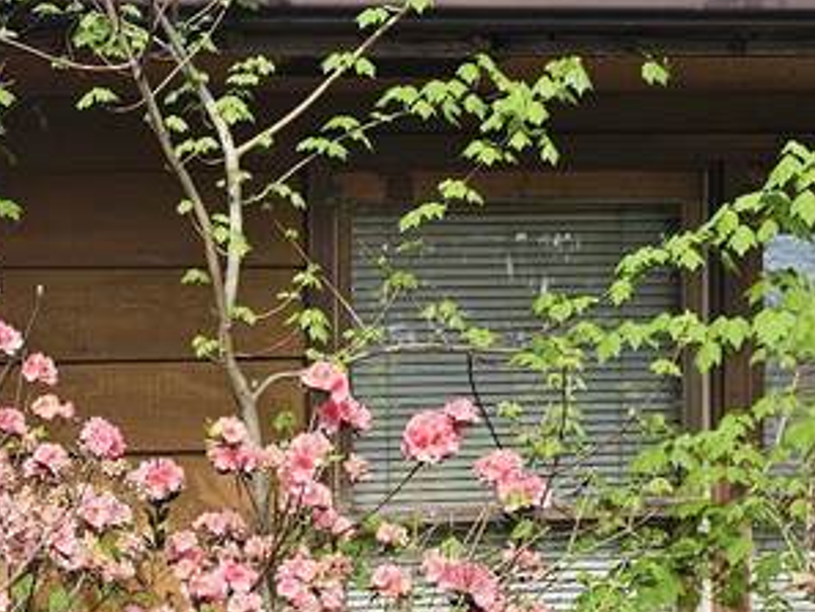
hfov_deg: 19.0
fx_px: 2332
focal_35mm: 99
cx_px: -82
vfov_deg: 14.7
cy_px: 637
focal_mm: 6.3
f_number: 1.7
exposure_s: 1/163
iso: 10
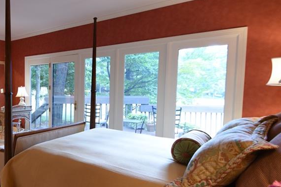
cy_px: 103
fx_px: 211
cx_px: 39
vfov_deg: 47.8
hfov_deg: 59.4
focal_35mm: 27
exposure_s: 1/8
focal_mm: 10
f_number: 3.5
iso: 100
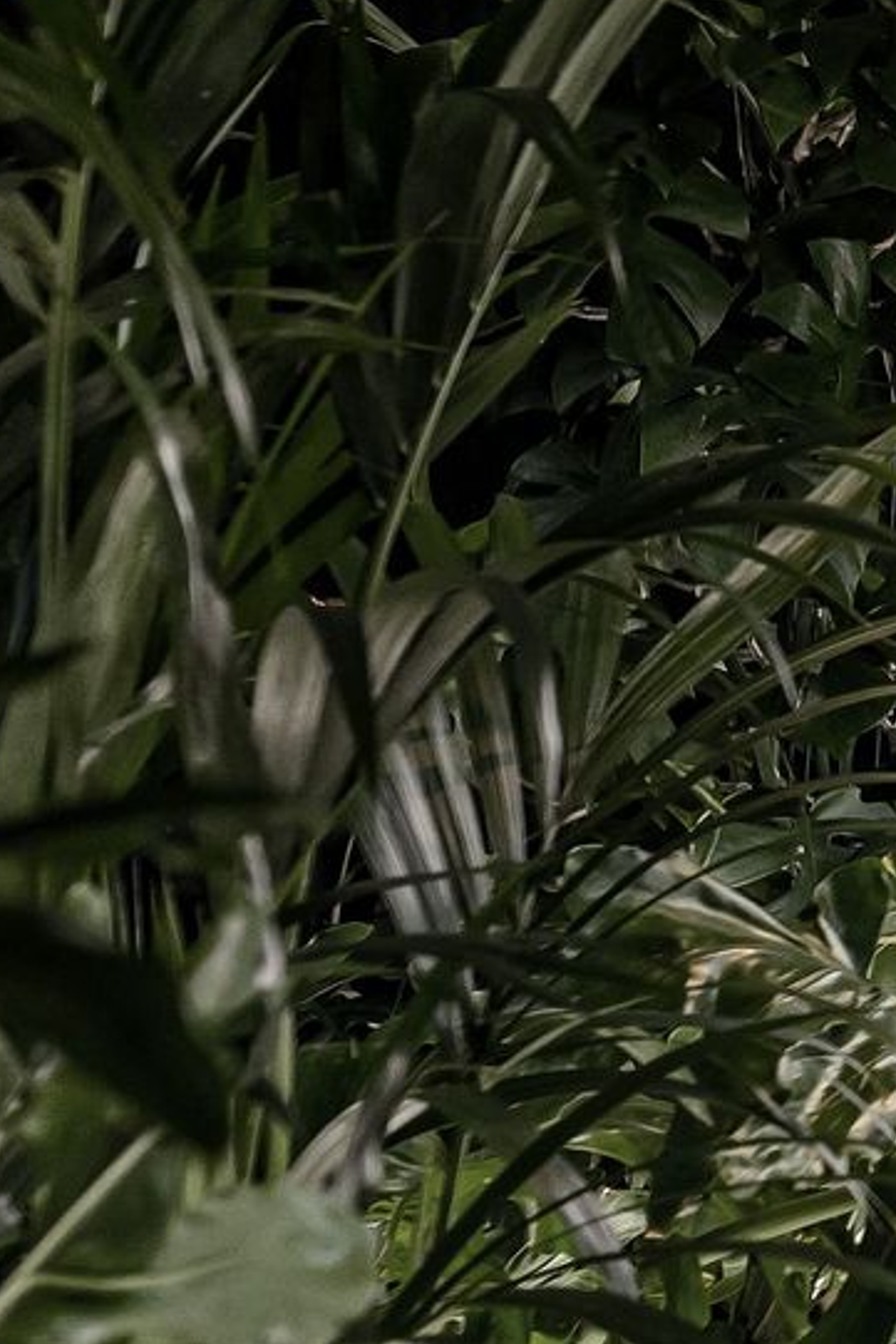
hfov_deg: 6.6
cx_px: 2450
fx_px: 7237
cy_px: 472
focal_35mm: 194
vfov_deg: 10.6
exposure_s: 1/25
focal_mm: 35
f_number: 2.8
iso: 400
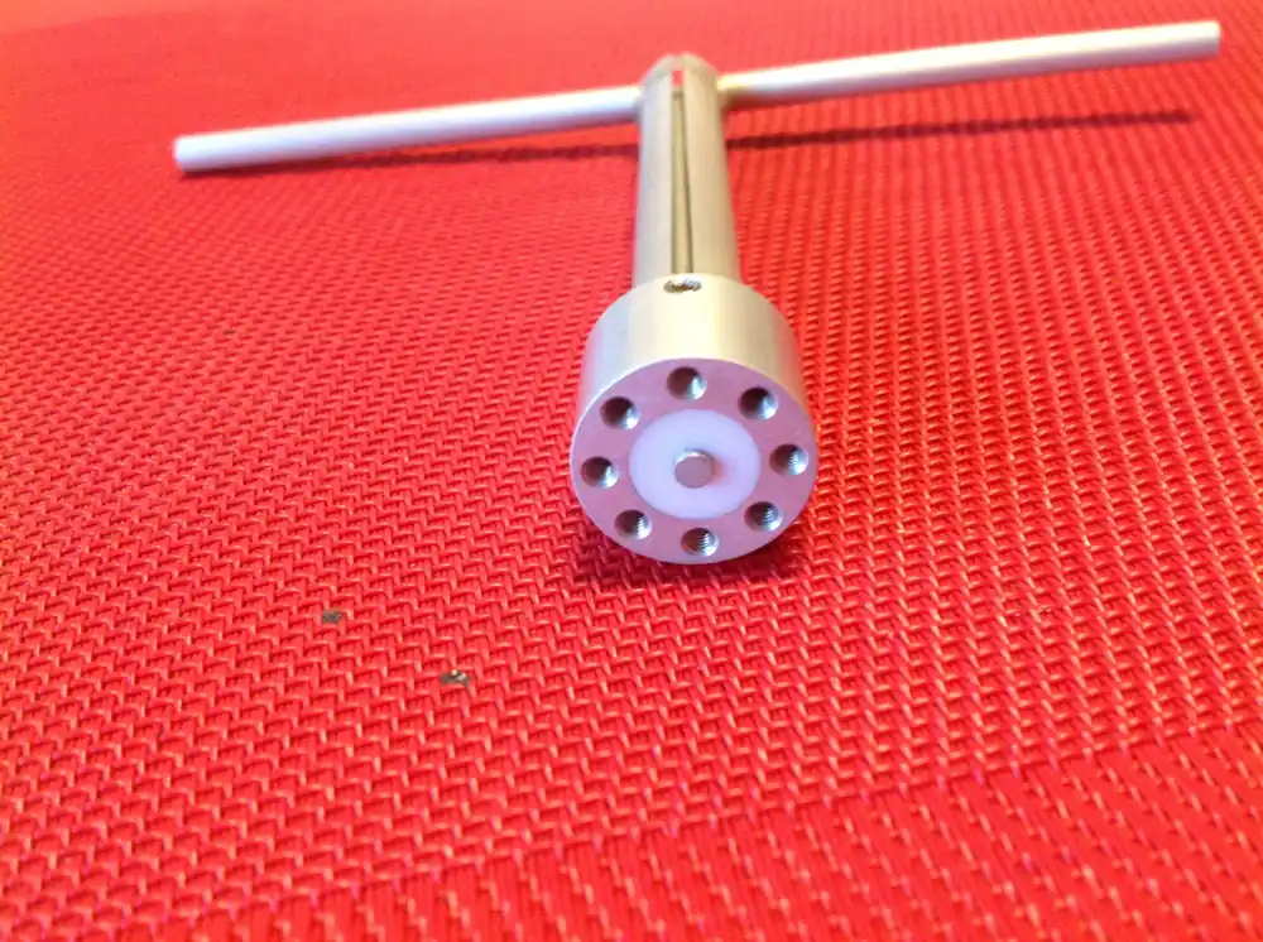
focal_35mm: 35
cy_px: 471
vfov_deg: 40.6
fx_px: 1275
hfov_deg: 52.7
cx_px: 632
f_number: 2.4
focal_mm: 4.28
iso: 200
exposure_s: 1/15
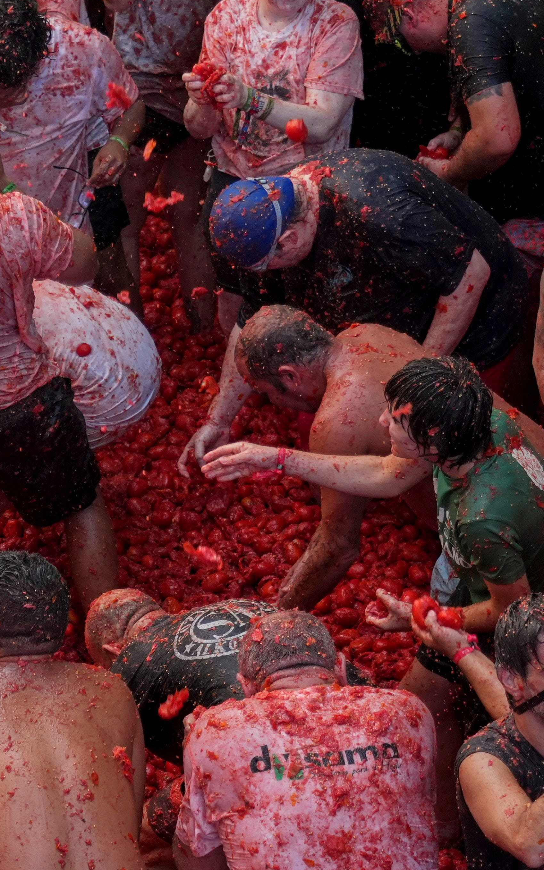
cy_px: 570
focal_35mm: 159
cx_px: -226
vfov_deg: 13.1
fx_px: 3772
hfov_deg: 8.1
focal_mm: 49
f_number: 4
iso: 500
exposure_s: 1/800
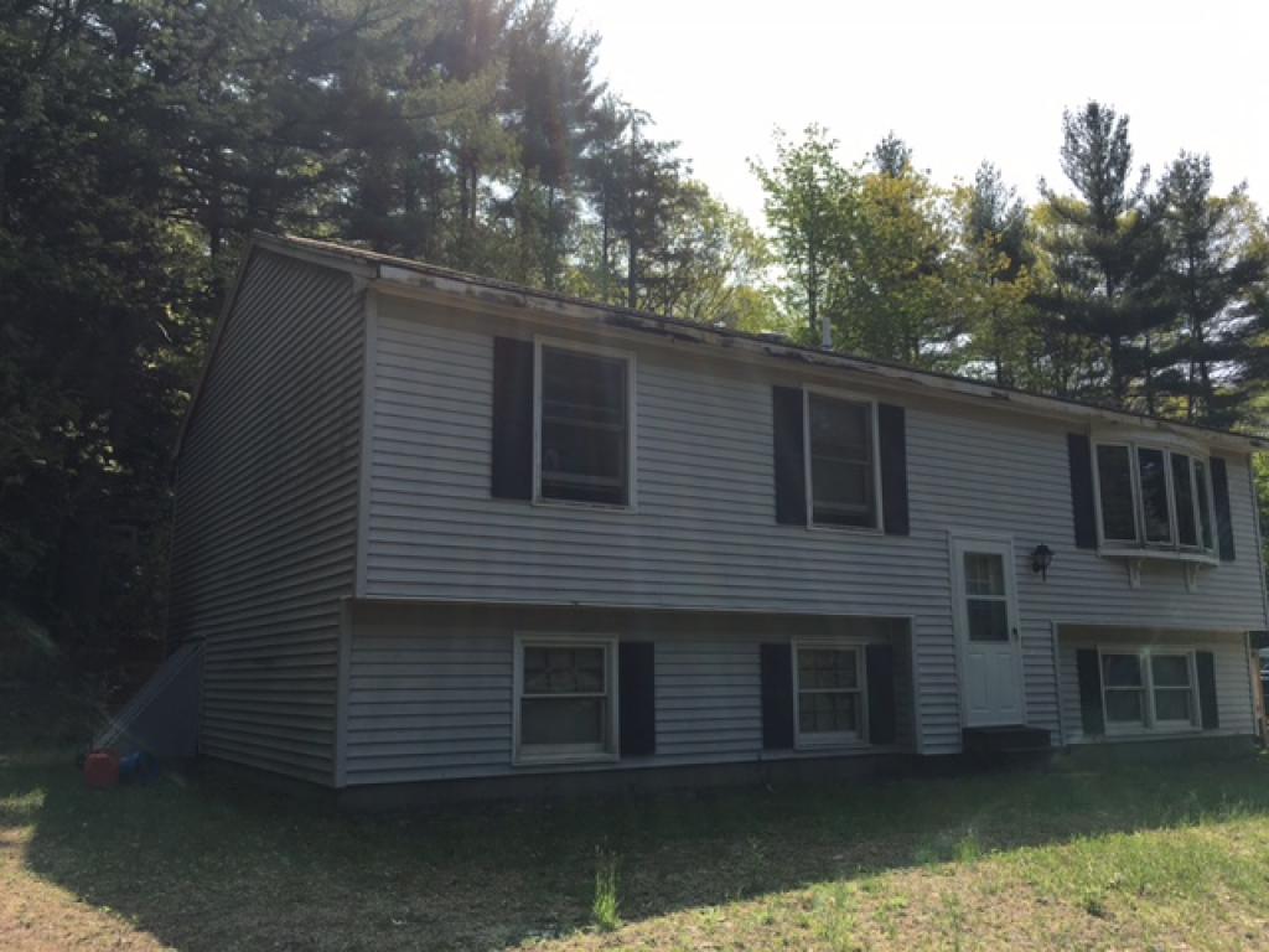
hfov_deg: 61.7
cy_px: 476
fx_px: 1063
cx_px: 634
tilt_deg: +11.6
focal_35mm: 29
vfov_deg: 48.2
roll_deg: +1.3
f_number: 2.2
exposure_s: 1/1148
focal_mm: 4.15
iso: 25
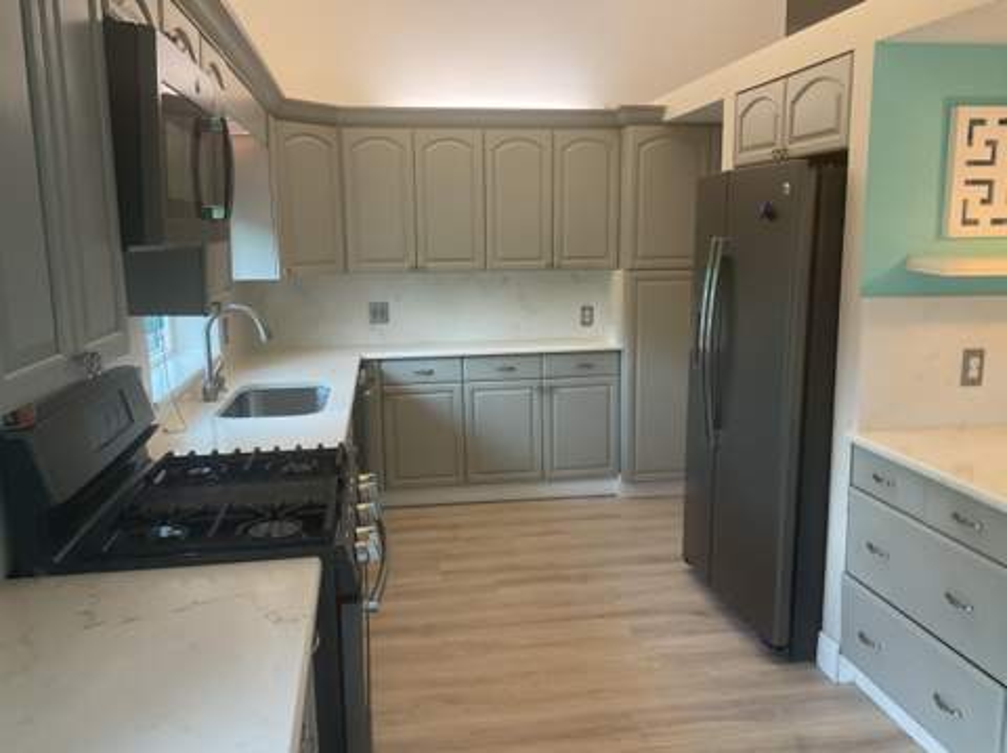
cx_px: 504
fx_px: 843
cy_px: 376
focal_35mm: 29
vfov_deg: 48.2
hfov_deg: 61.7
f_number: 1.8
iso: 100
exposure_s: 1/60
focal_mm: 3
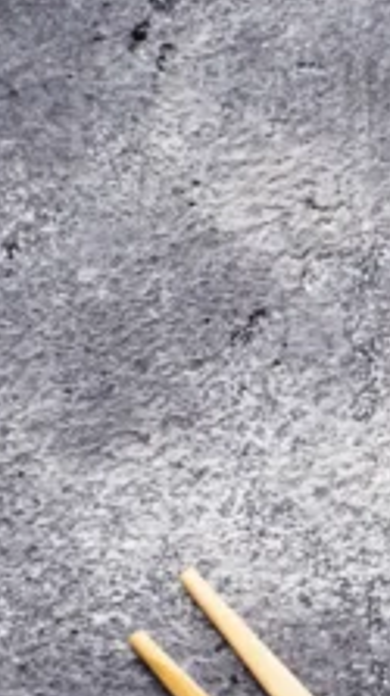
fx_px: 4995
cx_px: 833
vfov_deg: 7.9
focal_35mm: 271
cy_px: 730
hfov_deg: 4.4
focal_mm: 50
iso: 100
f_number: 9
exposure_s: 1/125
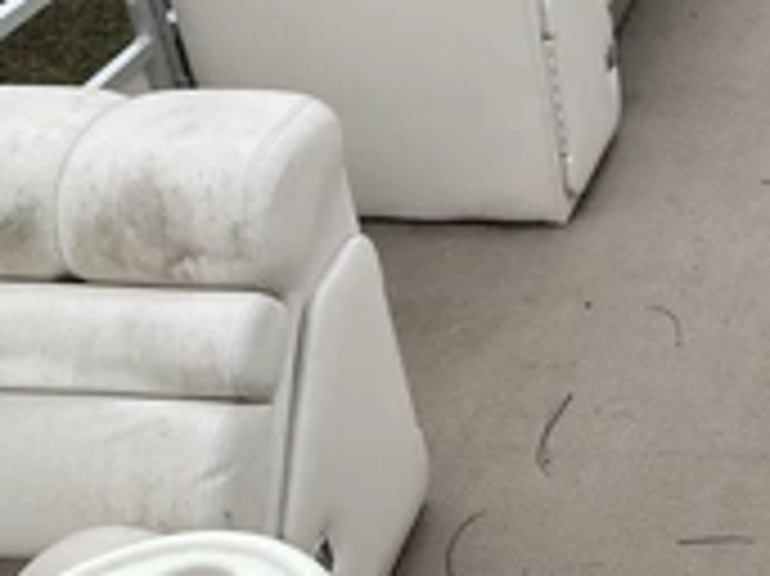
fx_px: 1512
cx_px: 829
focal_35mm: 68
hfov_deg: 26.5
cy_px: 122
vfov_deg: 21.3
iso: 20
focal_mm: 3
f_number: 1.8
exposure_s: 1/173
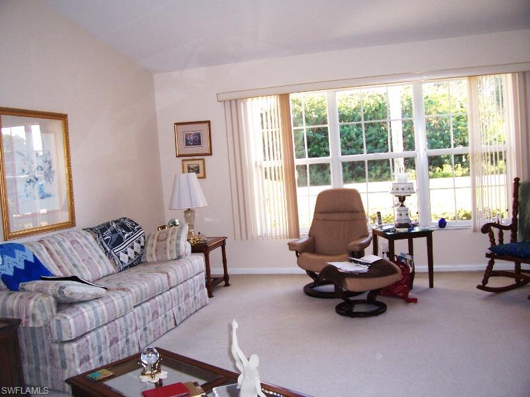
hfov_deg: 54.0
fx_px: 521
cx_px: 265
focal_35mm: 34
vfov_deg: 41.8
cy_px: 198
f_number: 2.7
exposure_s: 1/60
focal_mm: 5.6
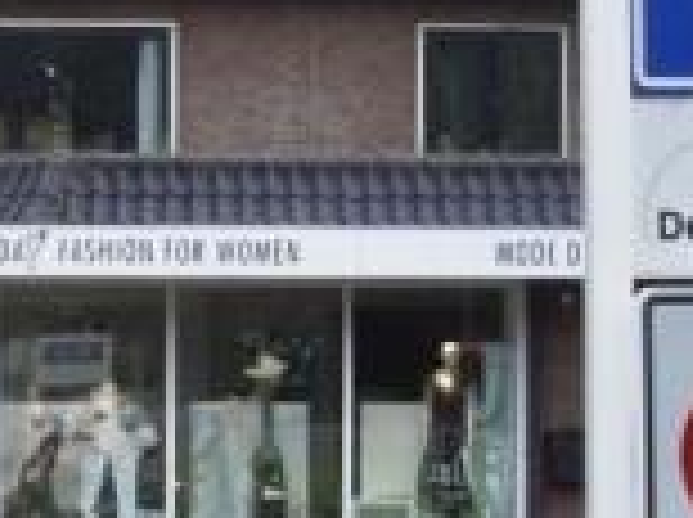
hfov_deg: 12.5
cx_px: 126
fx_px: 3158
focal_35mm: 158
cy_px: 338
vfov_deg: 9.4
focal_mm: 7.9
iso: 100
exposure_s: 1/160
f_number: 2.8
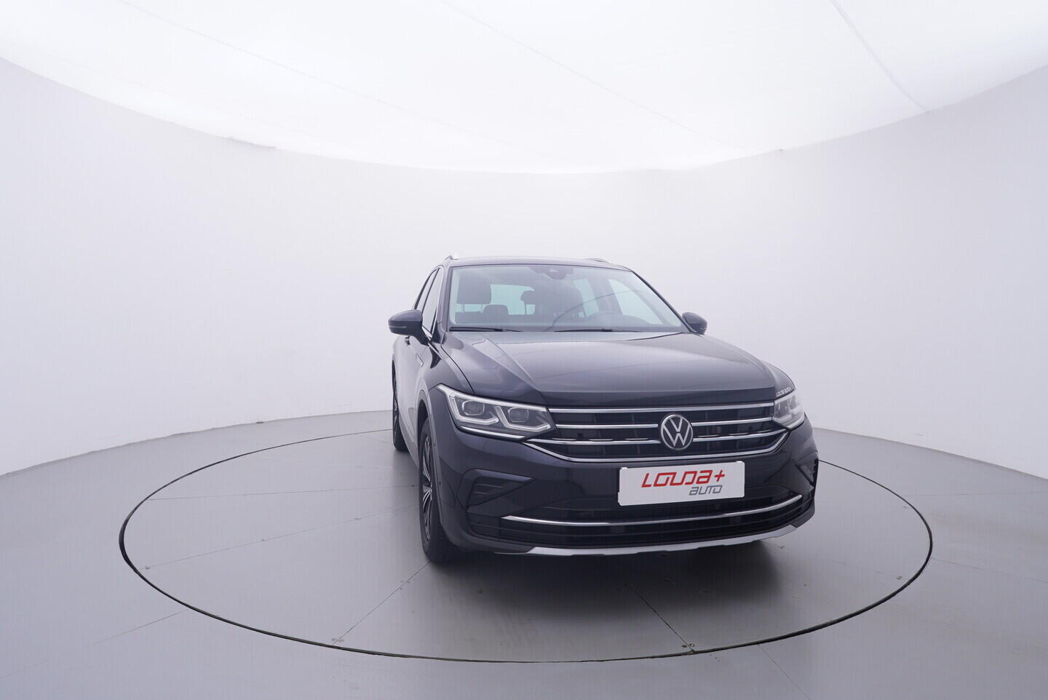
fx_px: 655
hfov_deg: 77.3
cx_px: 524
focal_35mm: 22
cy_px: 350
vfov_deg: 56.2
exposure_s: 1/80
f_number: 5
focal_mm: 15
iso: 200
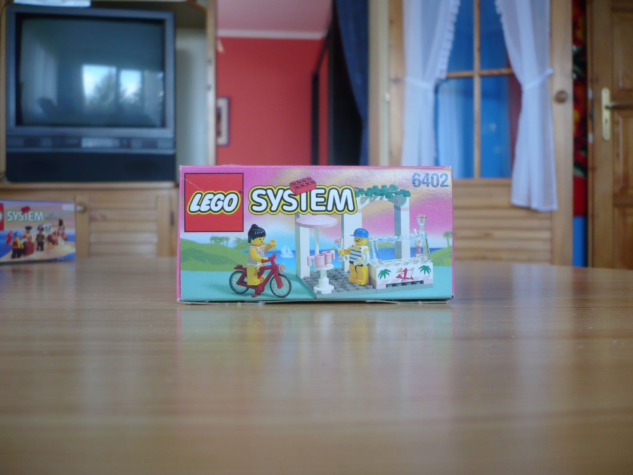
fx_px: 640
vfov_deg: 40.7
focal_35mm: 35
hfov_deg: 52.6
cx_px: 316
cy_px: 238
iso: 100
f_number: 2.8
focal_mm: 5.8
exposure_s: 1/30
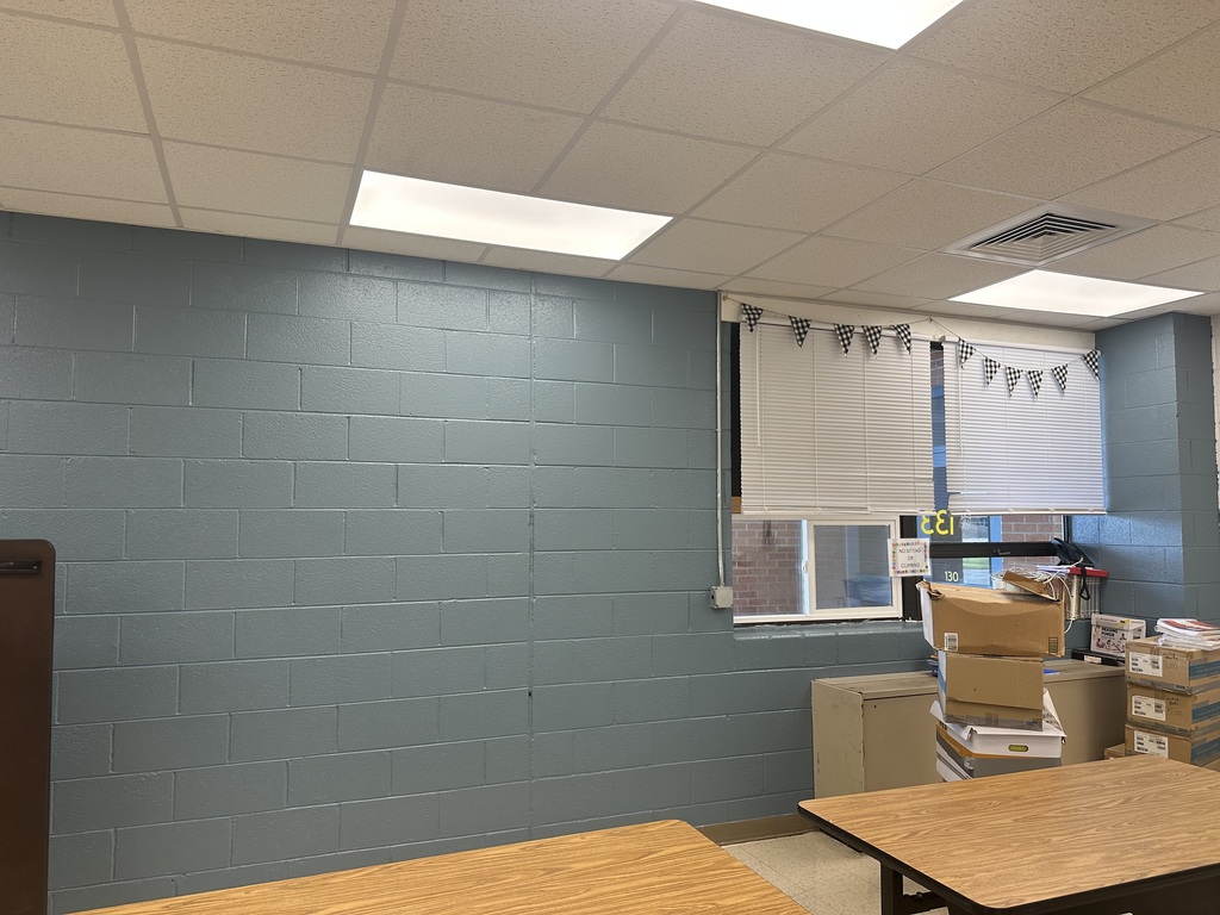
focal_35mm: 24
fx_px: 846
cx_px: 610
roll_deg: +0.0
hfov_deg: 71.6
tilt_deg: +3.5
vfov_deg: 56.8
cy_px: 458
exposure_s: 1/121
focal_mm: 6.86
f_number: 1.78
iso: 100
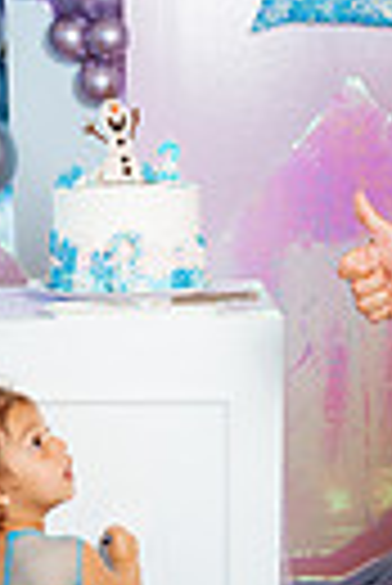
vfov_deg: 23.5
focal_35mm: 83
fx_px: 1352
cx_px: 135
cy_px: 576
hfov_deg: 16.5
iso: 250
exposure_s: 1/200
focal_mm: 24
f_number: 3.2
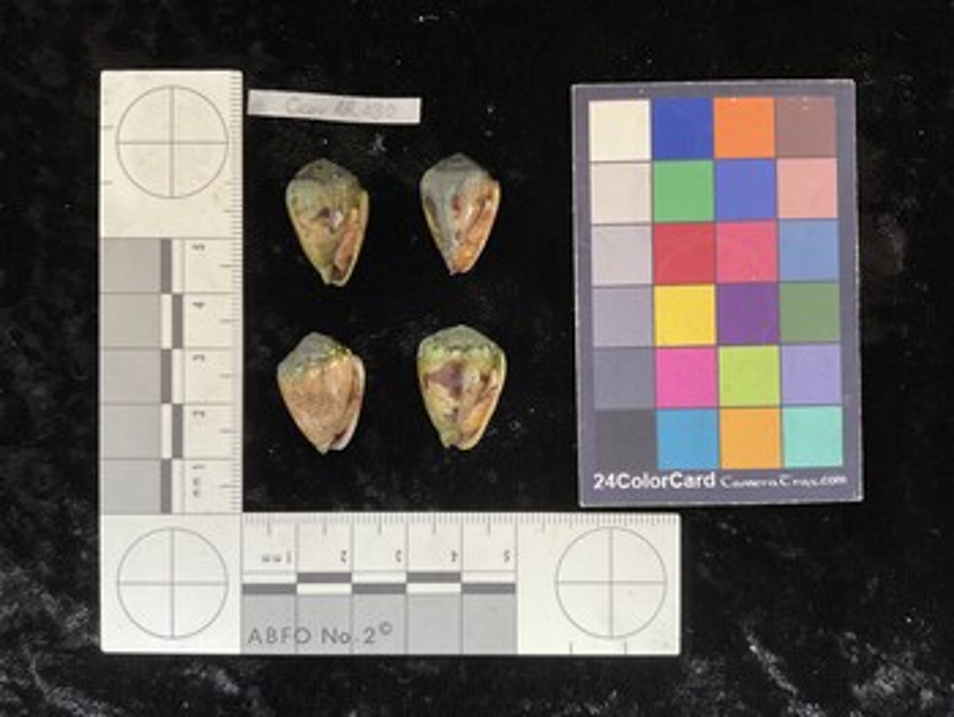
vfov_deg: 48.3
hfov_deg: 61.6
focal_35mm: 29
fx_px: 800
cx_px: 477
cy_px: 358
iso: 125
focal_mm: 3
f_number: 1.8
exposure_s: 1/60
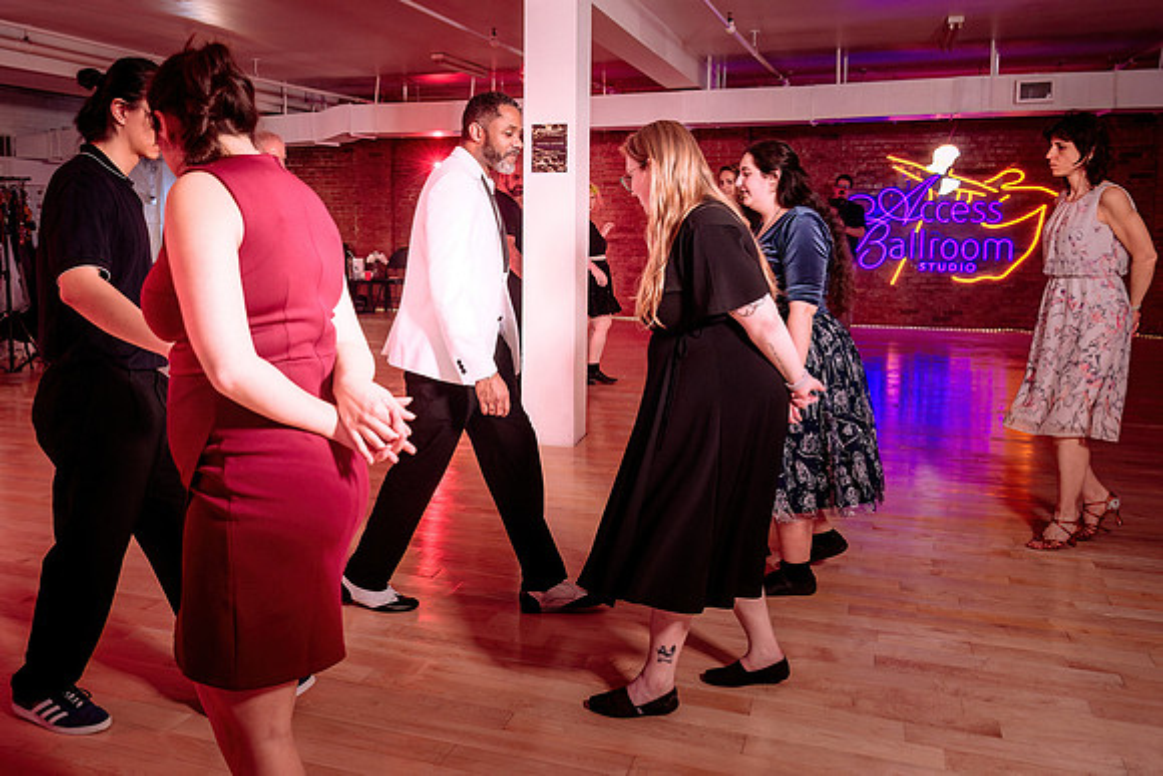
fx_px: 1083
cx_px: 470
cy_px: 319
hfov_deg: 56.1
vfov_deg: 39.3
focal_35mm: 34
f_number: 4
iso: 640
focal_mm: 28
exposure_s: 1/160
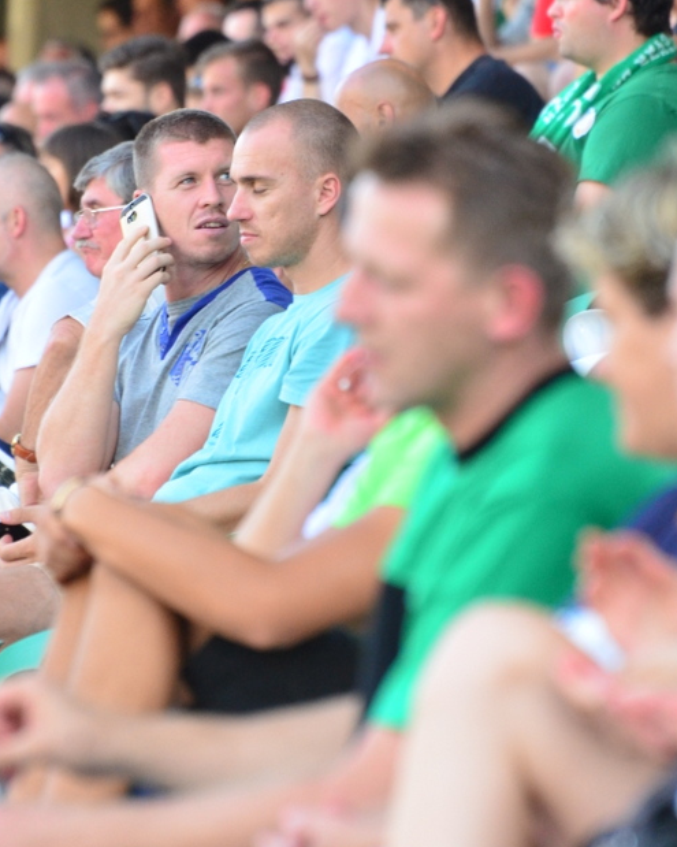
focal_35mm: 735
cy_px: 271
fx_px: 18413
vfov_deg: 2.6
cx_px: 211
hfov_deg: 2.1
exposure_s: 1/250
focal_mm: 270
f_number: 6.3
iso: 1250
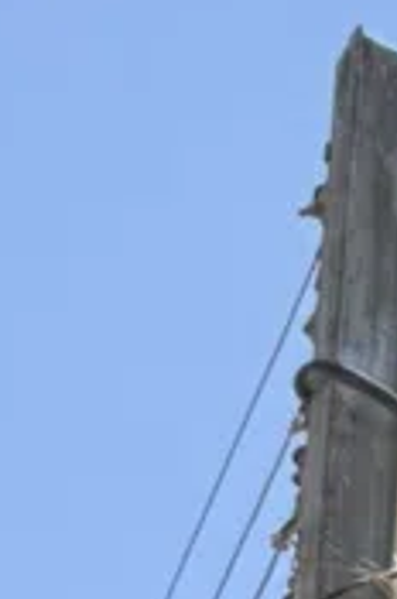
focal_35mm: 195
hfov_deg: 5.8
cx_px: 1656
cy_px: 1881
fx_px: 3238
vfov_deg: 8.6
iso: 80
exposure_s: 1/3425
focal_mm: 6.76
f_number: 1.78
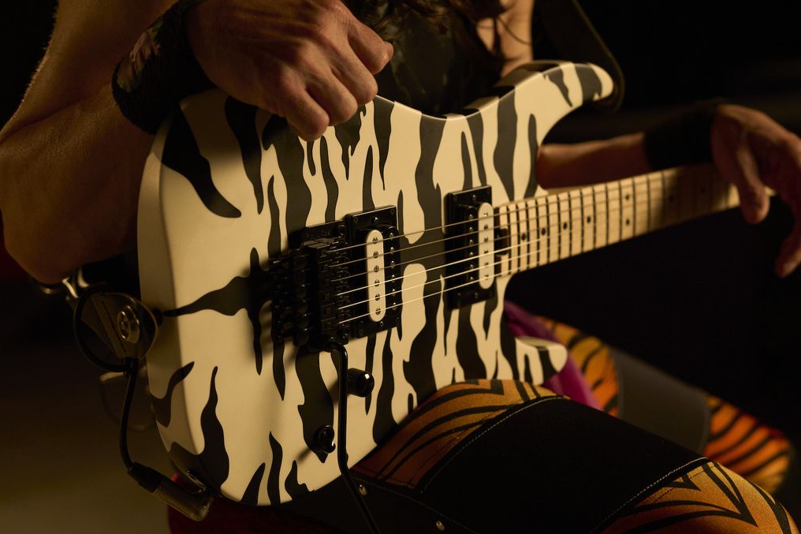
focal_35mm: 63
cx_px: 444
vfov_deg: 21.5
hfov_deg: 31.9
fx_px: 1401
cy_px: 231
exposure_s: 1/169
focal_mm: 50
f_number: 2.5
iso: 3200
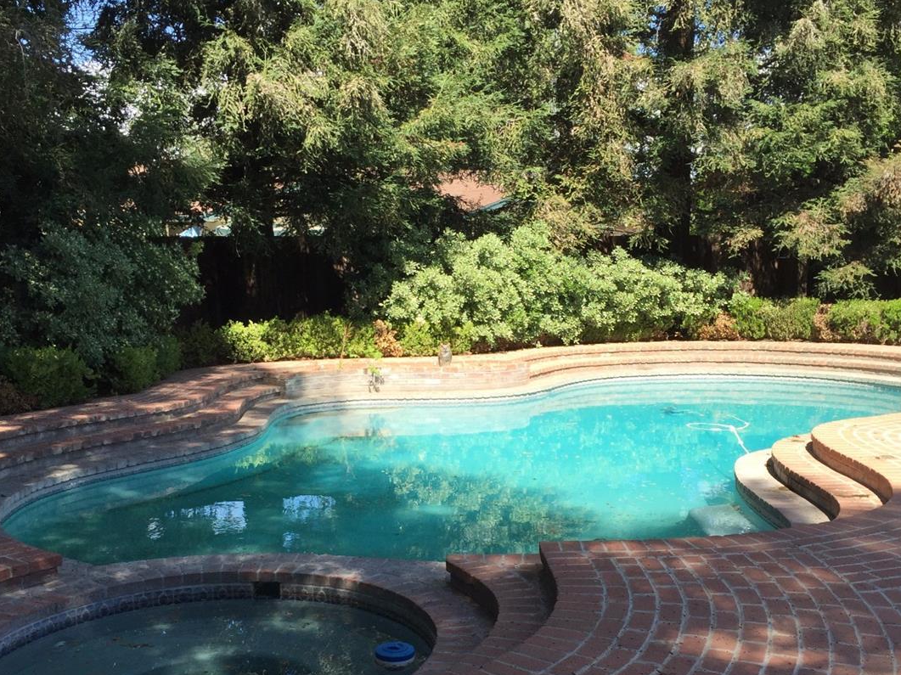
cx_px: 444
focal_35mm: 41
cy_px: 435
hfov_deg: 45.8
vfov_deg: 34.9
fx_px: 1067
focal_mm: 4.15
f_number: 2.2
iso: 32
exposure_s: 1/746
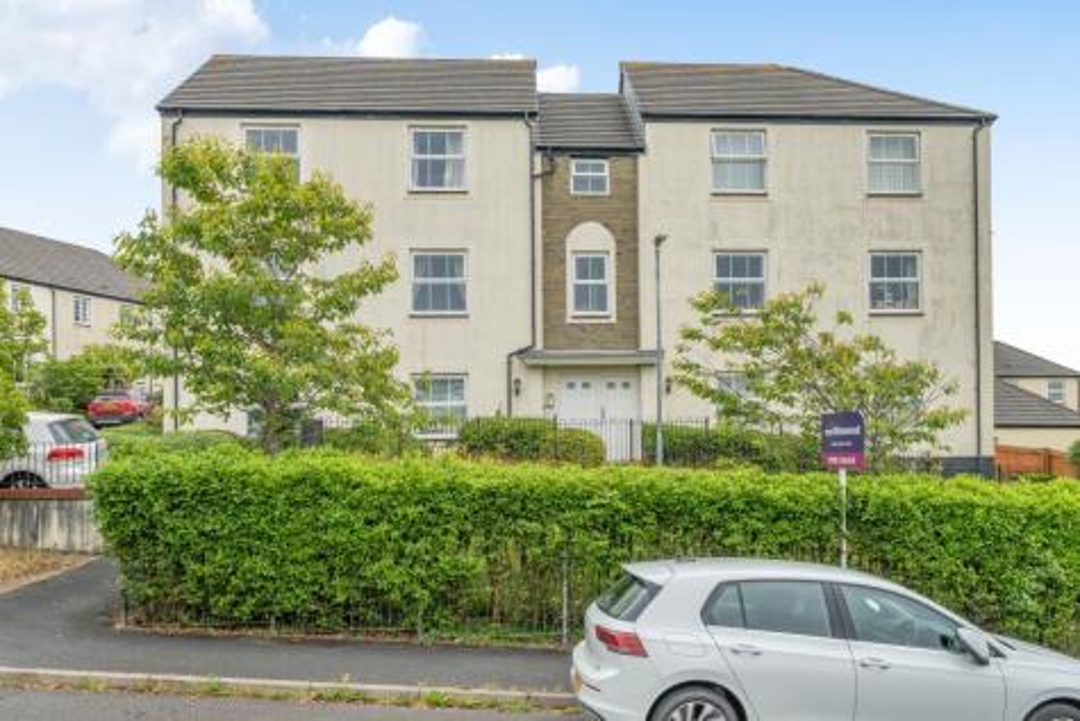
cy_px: 360
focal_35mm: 30
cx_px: 540
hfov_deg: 61.9
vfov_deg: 43.6
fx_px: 900
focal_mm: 20
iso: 400
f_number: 8
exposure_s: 1/250
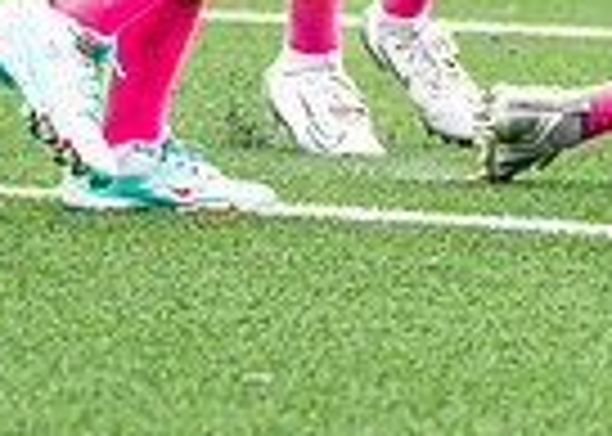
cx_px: 1583
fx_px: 10736
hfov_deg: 3.2
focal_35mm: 618
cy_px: -516
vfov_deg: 2.3
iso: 500
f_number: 2.8
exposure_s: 1/1000
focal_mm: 79
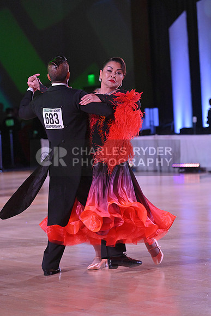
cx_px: 106
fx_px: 1186
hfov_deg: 10.2
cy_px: 158
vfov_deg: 15.2
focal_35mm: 135
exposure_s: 1/400
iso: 4000
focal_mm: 135
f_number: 5.6
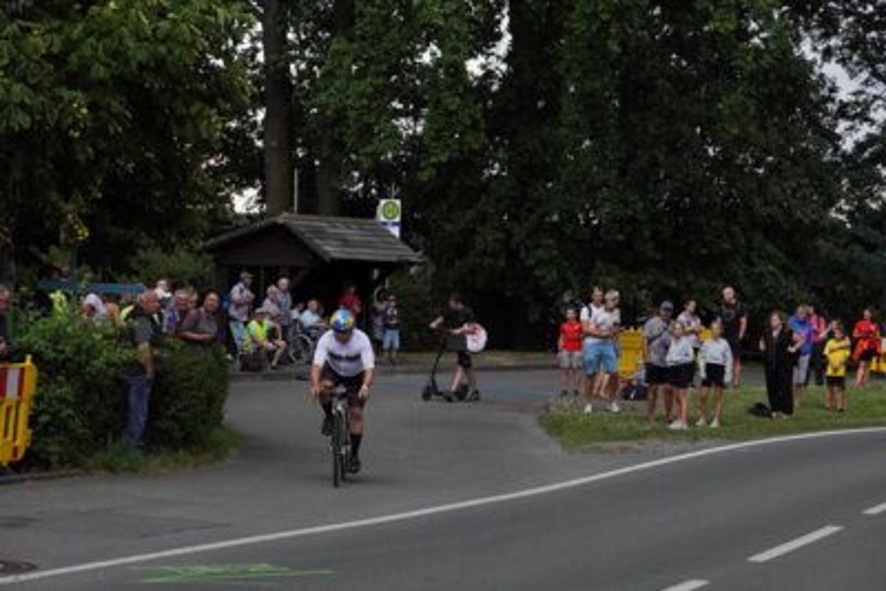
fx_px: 2770
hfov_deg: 18.2
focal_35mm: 112
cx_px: 443
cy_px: 296
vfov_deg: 12.2
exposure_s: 1/1000
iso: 2000
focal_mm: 75
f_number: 6.3
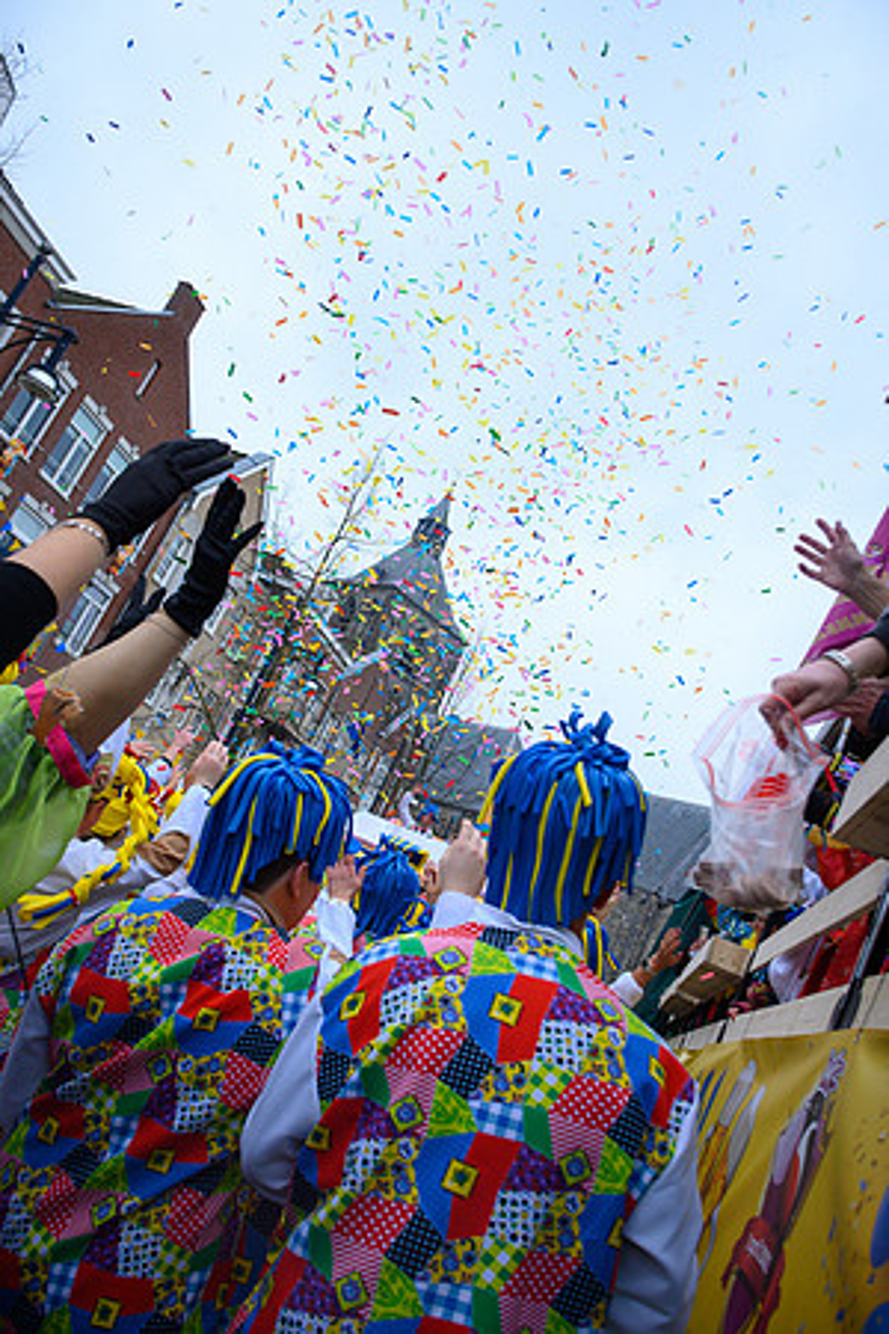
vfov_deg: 67.4
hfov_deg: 47.9
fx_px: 1000
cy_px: 667
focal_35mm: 27
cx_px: 444
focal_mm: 18
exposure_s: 1/1000
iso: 400
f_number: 5
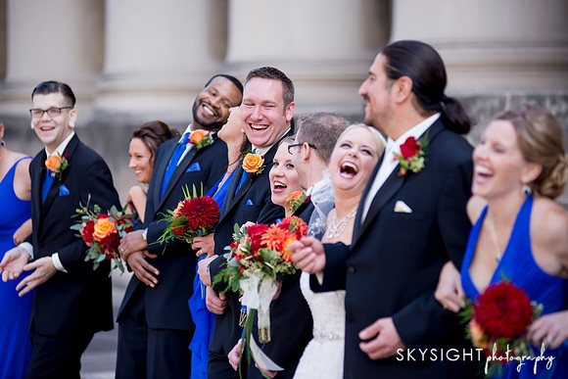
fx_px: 2288
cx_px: 284
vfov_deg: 9.5
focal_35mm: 145
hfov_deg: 14.2
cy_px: 190
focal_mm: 145
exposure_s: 1/250
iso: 200
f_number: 3.2
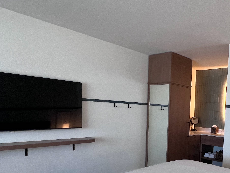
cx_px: 195
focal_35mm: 29
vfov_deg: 46.7
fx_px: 193
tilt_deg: -2.3
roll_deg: -2.6
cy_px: 127
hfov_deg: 55.6
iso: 160
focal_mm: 1.57
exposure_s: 1/120
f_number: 1.8
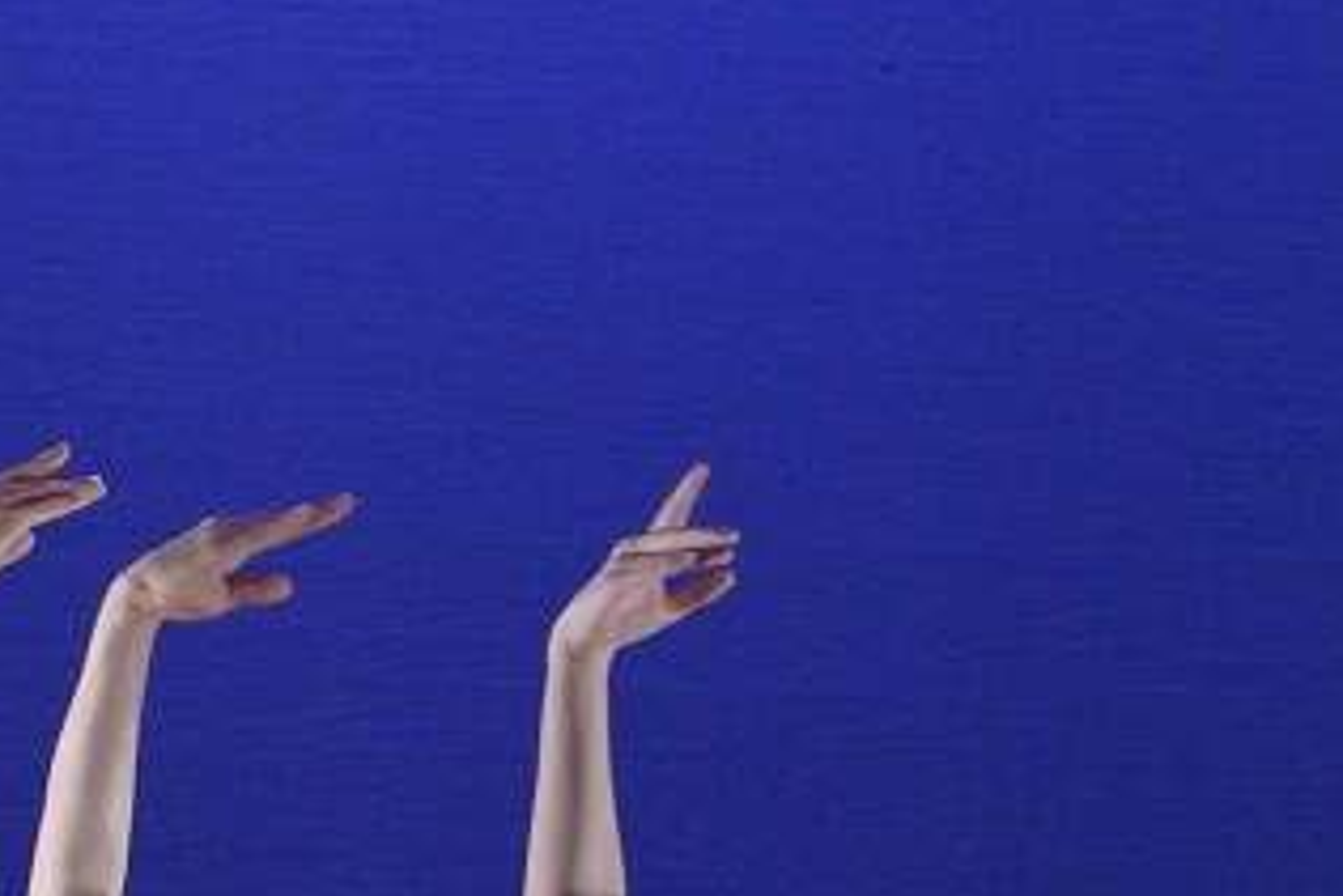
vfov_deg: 2.4
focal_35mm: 579
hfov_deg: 3.5
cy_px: 2006
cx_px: 1857
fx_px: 21609
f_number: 5.6
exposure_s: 1/320
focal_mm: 122
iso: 3200
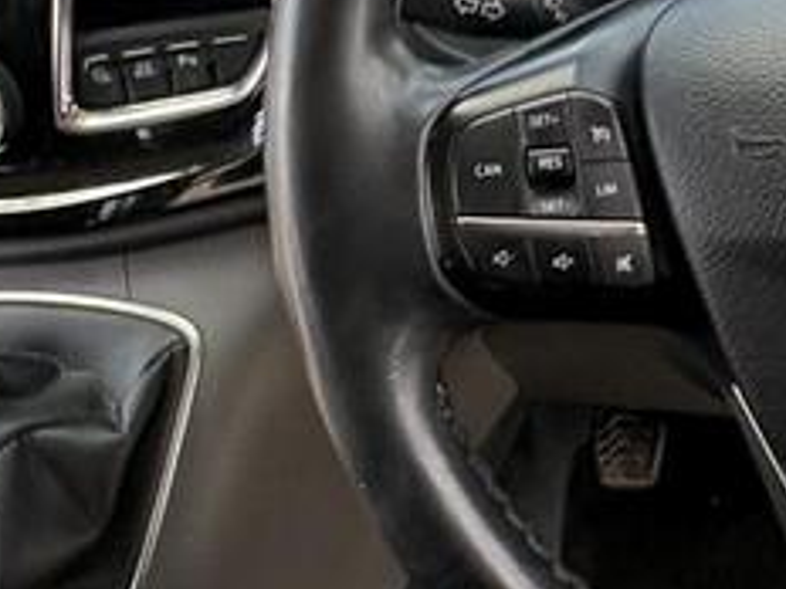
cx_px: 600
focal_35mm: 54
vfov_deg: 26.1
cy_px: 54
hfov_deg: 34.7
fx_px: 1226
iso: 125
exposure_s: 1/108
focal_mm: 2.22
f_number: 2.2
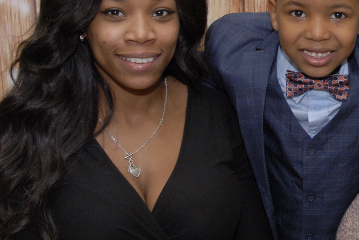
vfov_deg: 11.7
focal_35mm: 117
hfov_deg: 17.2
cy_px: 127
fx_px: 1168
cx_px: 343
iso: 500
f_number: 9
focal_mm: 32
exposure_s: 1/80
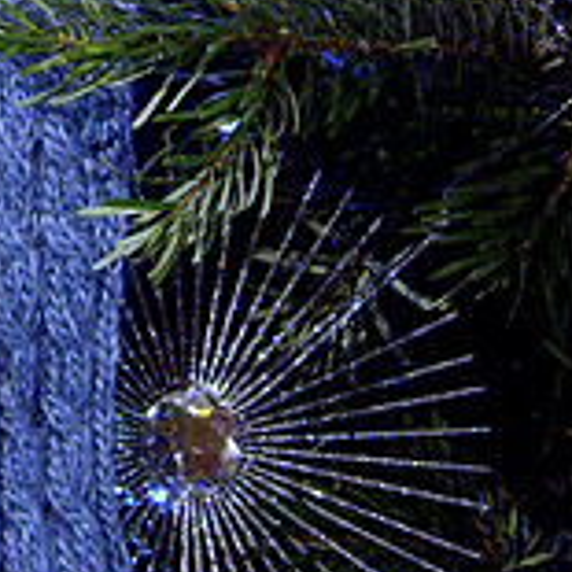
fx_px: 2599
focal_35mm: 139
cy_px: -85
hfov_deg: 12.3
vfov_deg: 12.3
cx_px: -59
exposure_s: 1/13
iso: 400
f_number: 2.8
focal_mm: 7.9
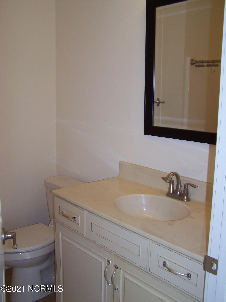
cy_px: 151
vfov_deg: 49.0
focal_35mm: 38
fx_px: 331
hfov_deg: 37.7
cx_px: 113
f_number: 2.8
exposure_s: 1/60
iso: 80
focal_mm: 6.3
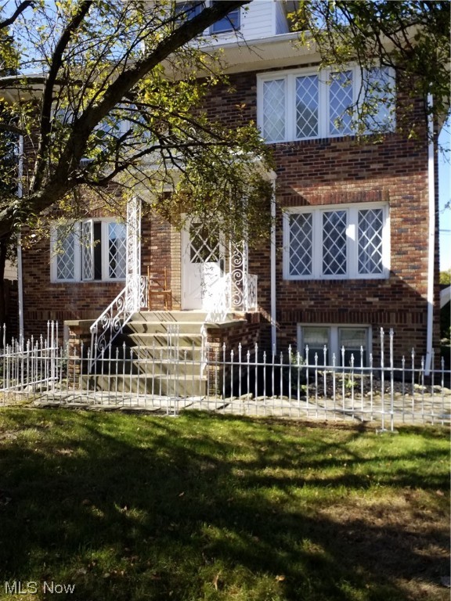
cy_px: 300
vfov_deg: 65.3
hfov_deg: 51.4
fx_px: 469
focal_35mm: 27
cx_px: 226
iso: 40
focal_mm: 3.6
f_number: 1.9
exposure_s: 1/419
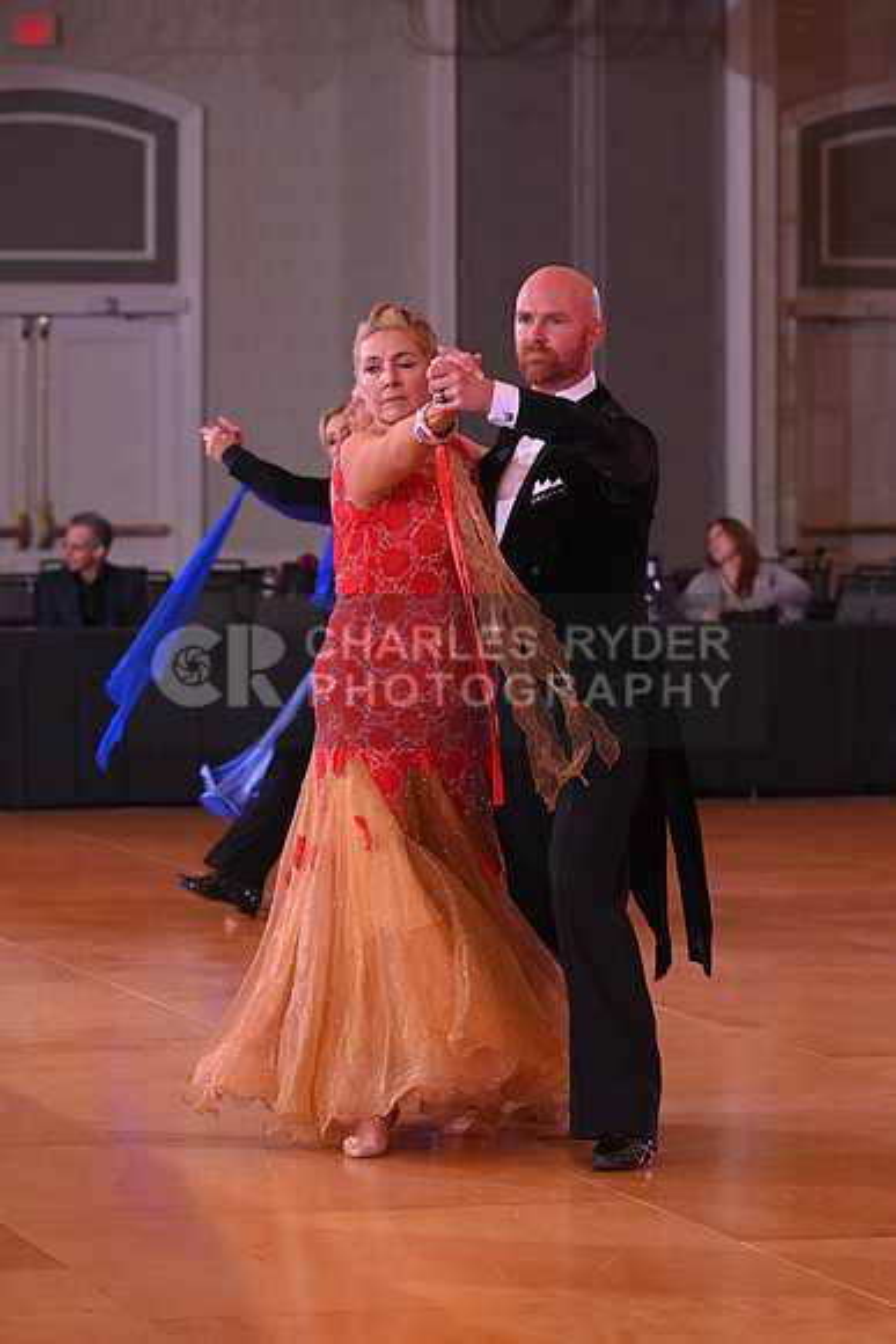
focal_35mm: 145
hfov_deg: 9.5
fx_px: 5410
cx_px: 448
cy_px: 672
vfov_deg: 14.2
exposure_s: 1/200
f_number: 6.3
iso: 2500
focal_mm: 145
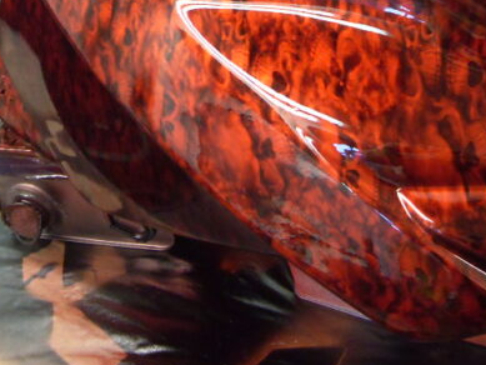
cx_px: 380
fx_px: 1011
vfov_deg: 19.9
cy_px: 18
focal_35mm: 72
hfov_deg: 26.6
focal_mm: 6.3
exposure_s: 1/20
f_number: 2.8
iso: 200
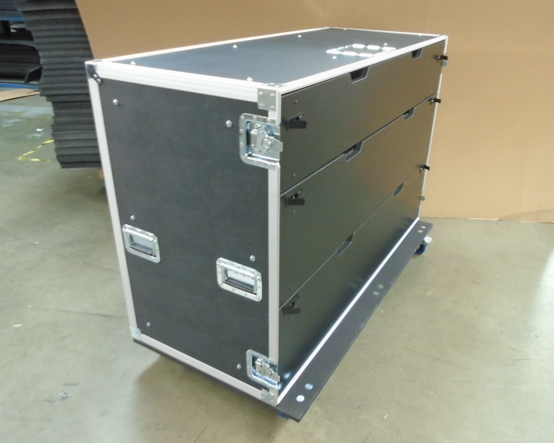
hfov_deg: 62.1
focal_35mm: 28
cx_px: 296
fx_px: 459
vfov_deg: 51.5
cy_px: 222
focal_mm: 4.6
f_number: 3.2
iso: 400
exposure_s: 1/6
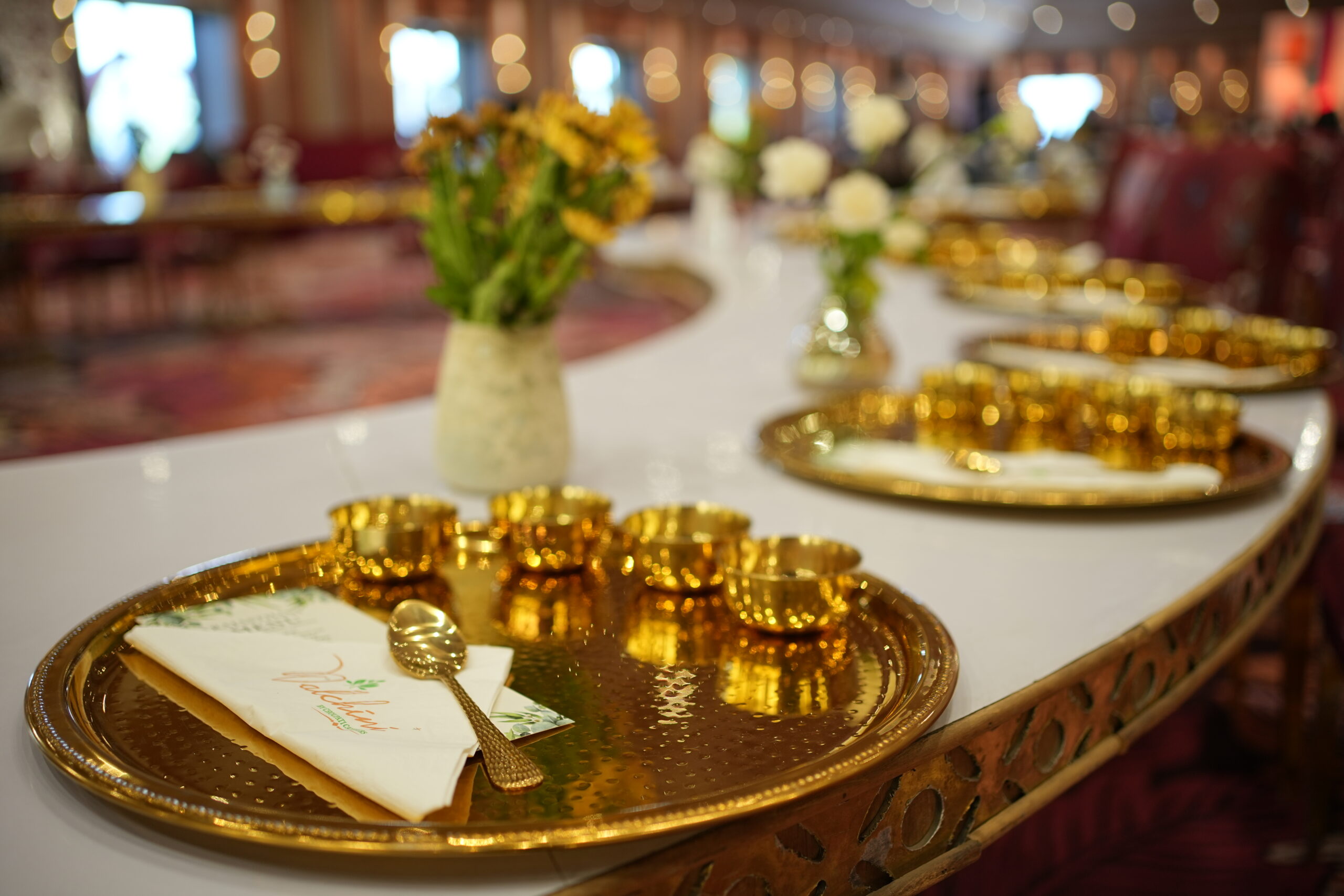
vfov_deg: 37.9
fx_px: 1307
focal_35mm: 35
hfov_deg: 54.4
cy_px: 448
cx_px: 672
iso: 250
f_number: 2.2
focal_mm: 35
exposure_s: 1/125
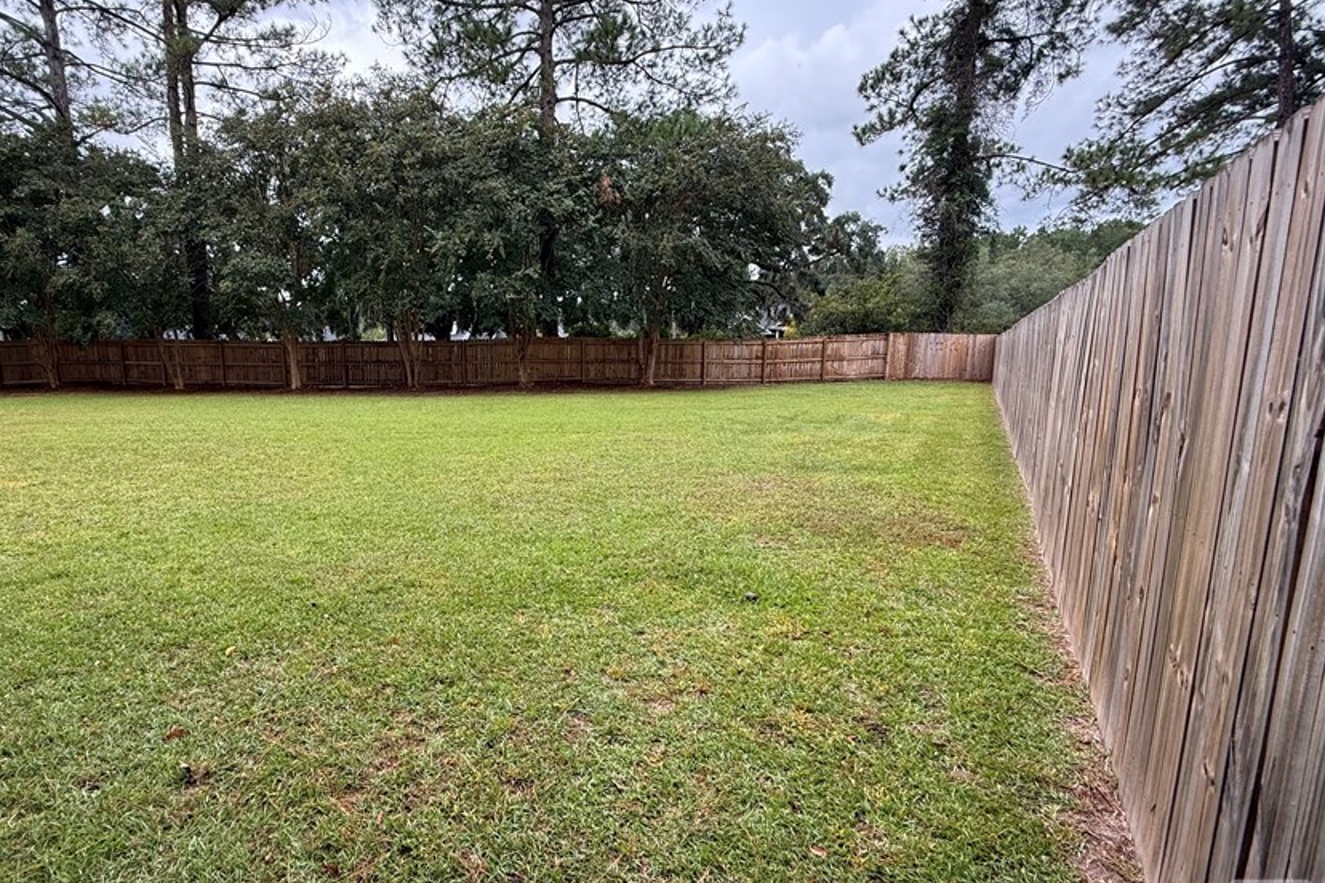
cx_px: 552
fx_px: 662
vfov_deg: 67.4
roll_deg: +0.6
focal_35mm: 18
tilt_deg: -8.6
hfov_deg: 89.2
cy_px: 454
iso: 64
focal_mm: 2.22
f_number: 2.2
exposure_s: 1/99
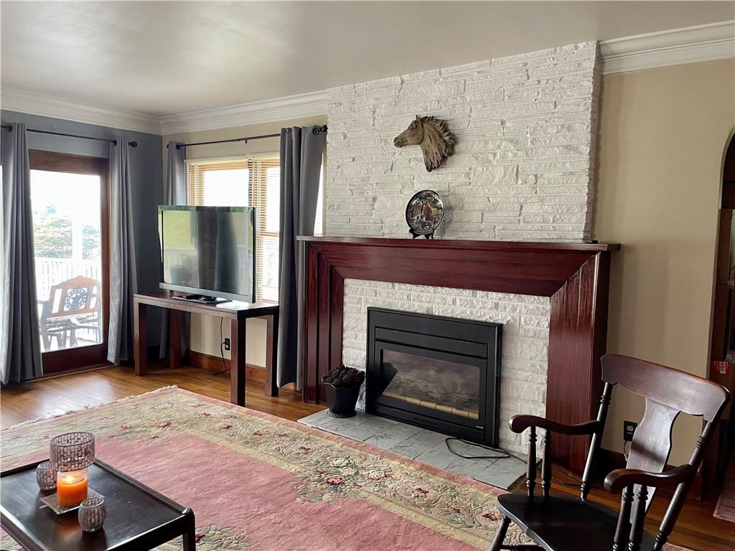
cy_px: 276
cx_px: 368
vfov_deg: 53.1
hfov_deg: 67.3
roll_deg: -1.3
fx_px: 552
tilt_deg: -4.6
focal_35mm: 26
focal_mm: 4.2
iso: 200
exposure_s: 1/60
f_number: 1.6
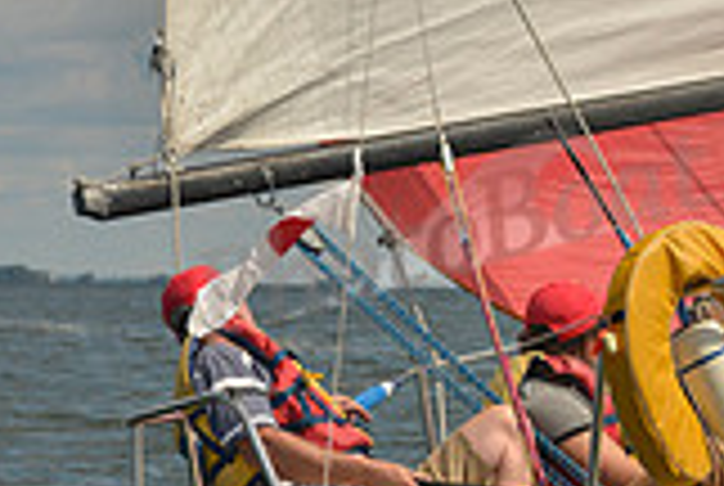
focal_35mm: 252
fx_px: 5077
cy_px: 394
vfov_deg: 5.5
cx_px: 1066
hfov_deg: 8.0
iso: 200
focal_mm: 70
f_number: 7.1
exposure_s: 1/800
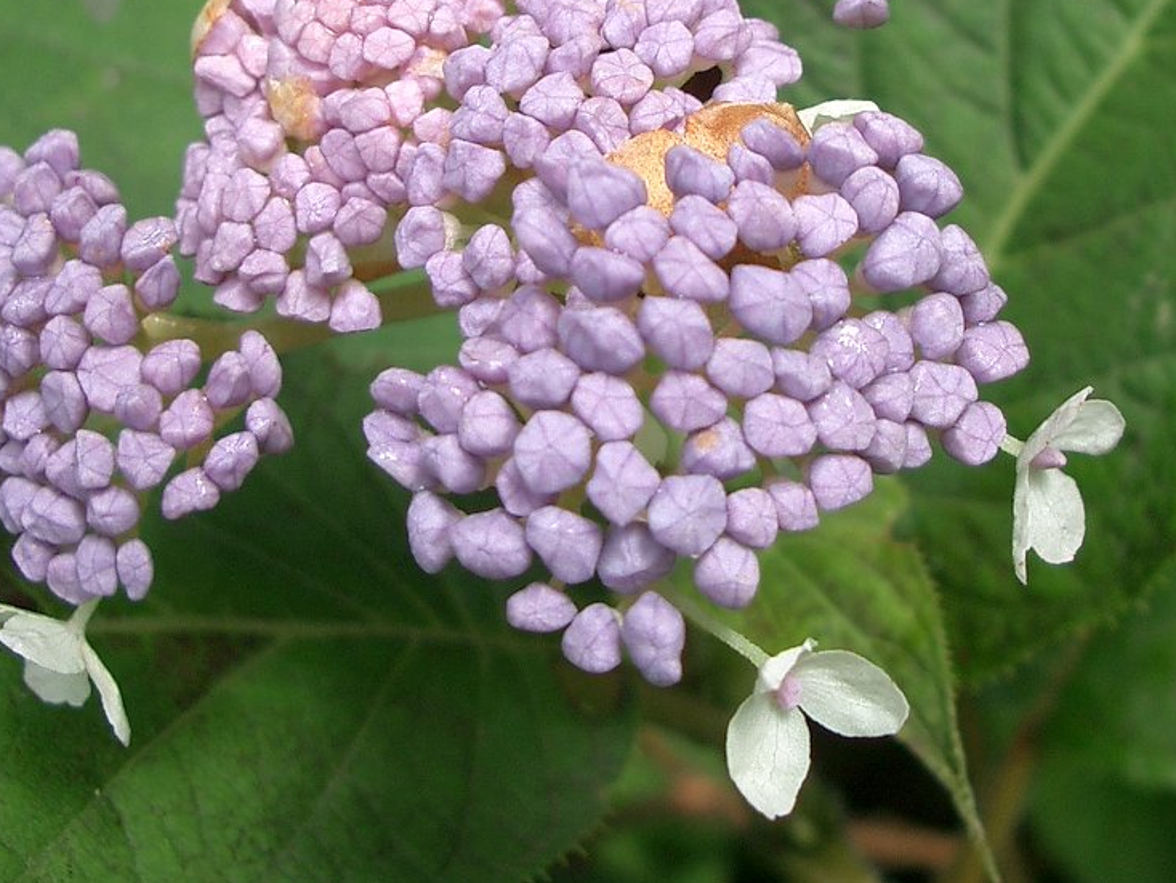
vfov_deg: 23.8
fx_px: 2073
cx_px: 572
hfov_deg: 31.7
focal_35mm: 61
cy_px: 236
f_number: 2.6
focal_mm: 5.8
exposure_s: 1/320
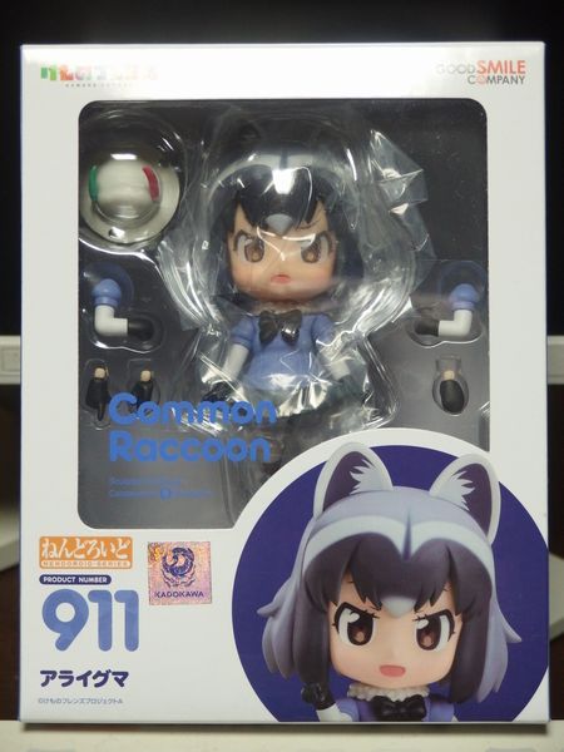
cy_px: 376
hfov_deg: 18.2
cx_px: 282
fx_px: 1760
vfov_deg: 24.1
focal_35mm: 81
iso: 500
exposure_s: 1/60
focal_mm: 14.4
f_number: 2.4
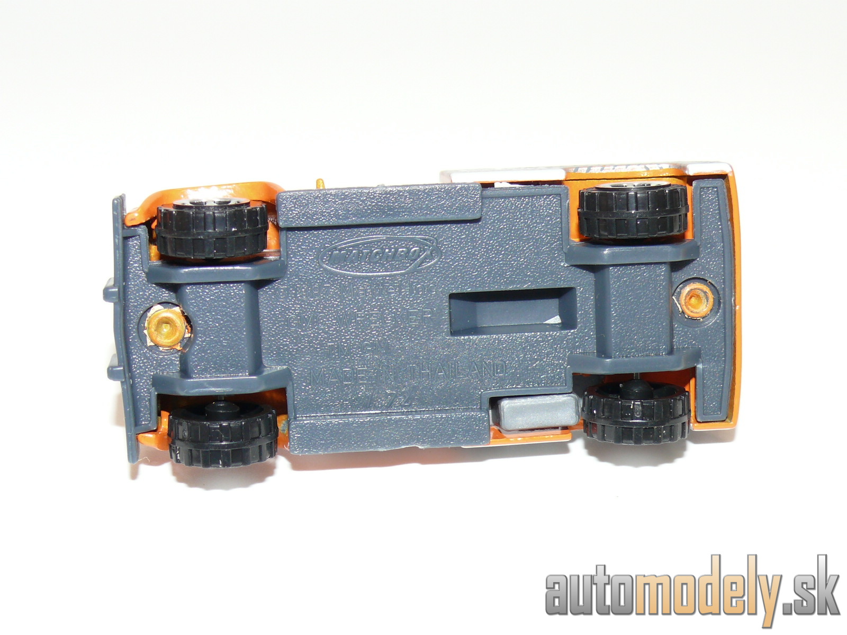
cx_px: 424
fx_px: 1835
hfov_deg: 26.0
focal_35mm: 75
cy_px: 318
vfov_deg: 19.6
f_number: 4
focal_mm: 11.4
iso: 100
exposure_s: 1/30
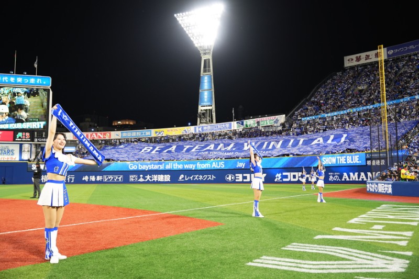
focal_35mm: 34
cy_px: 140
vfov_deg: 38.9
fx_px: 396
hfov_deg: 55.8
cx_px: 210
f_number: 2.8
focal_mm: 34
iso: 800
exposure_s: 1/250
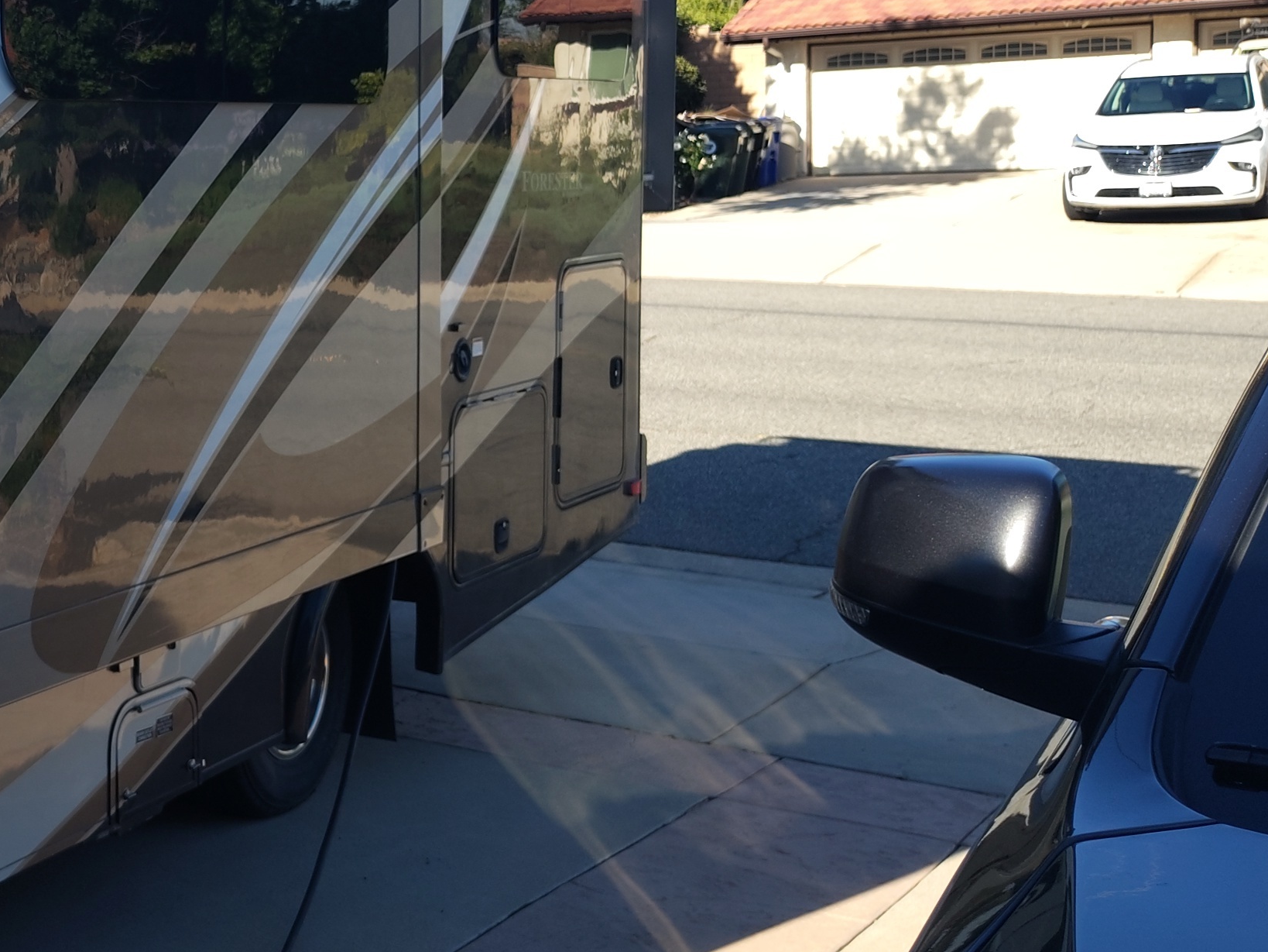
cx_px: -224
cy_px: 383
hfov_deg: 28.3
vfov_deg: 24.4
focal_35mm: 60
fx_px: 2198
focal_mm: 5.56
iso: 101
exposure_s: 1/749
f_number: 1.8
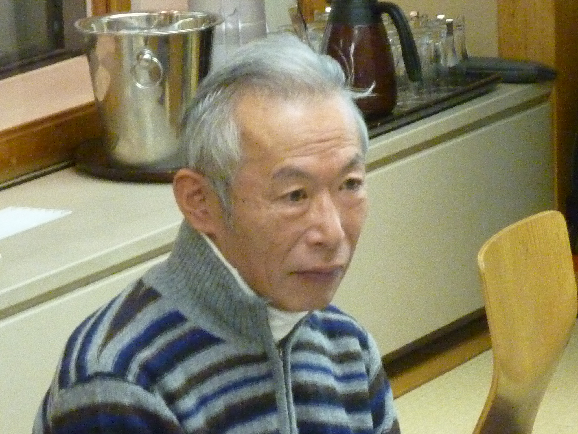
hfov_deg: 8.6
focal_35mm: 230
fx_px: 3840
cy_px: 217
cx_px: 289
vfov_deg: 6.5
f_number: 4.4
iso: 800
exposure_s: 1/13
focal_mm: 21
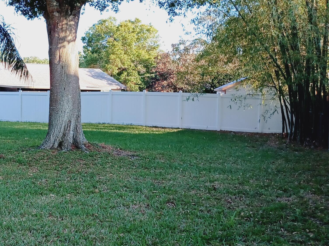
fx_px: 475
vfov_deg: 29.1
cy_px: 106
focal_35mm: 50
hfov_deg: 36.8
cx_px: 62
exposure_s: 1/119
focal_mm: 4.6
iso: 64
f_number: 1.8
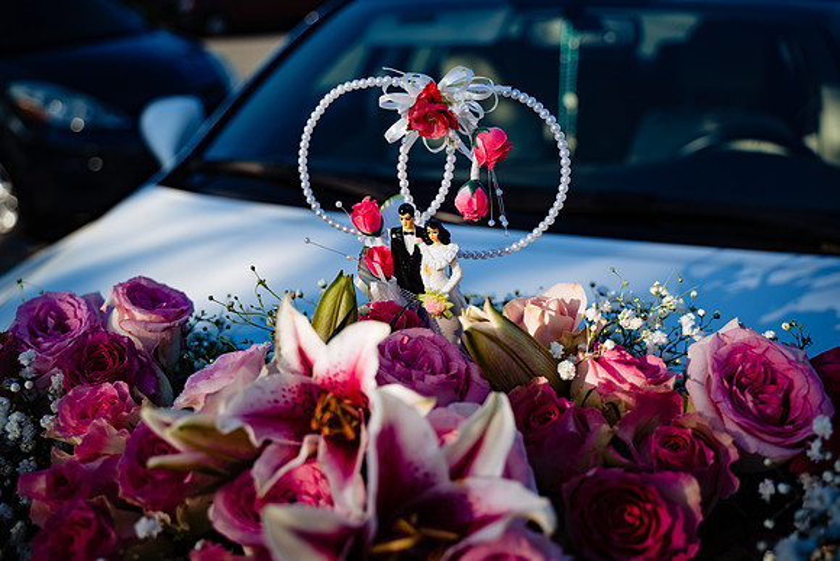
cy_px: 280
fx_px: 653
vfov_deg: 46.4
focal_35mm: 28
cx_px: 420
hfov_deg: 65.5
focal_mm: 28
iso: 100
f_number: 2.8
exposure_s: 1/1000
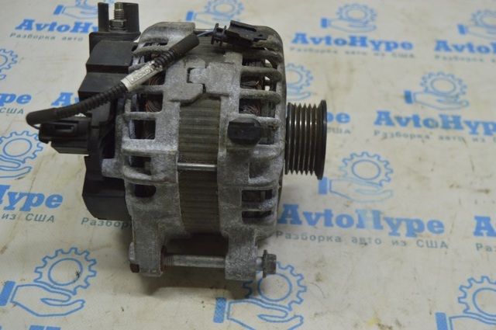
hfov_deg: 42.4
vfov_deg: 28.9
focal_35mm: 46
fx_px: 640
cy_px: 165
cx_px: 248
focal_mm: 31
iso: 400
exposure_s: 1/40
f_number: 5.6
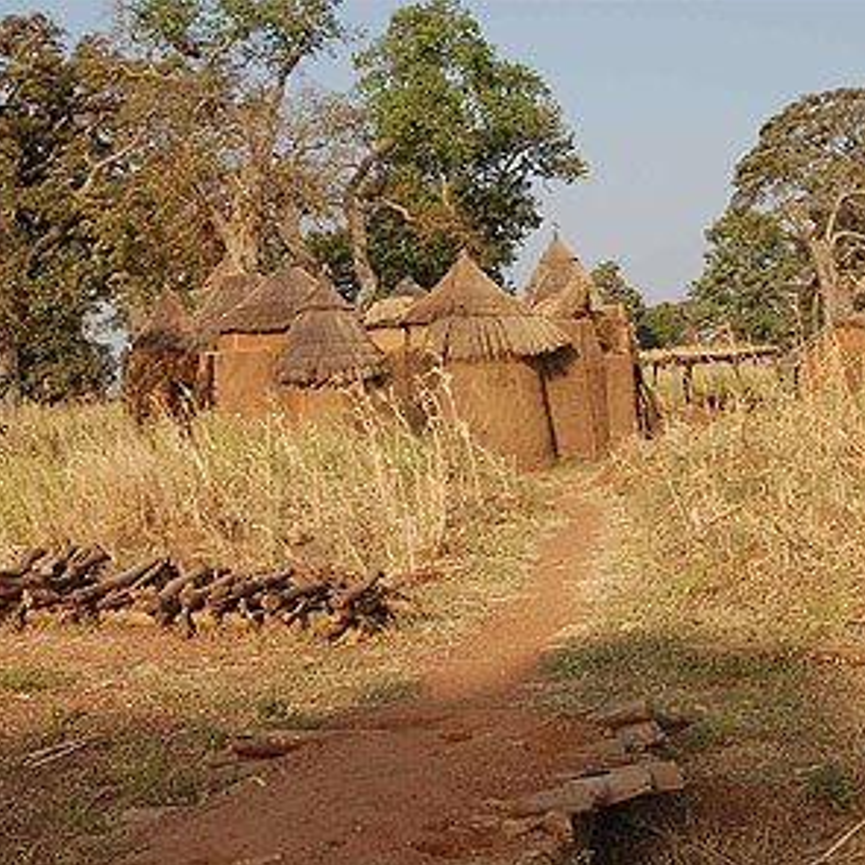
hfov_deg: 27.7
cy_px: 434
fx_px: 1753
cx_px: 446
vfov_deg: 27.7
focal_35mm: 62
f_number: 9
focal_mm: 32
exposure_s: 1/320
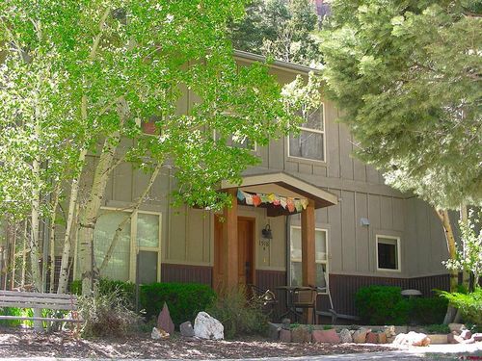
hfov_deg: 39.7
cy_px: 180
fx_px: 668
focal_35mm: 48
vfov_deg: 30.3
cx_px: 241
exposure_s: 1/84.6
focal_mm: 8
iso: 50
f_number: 3.5
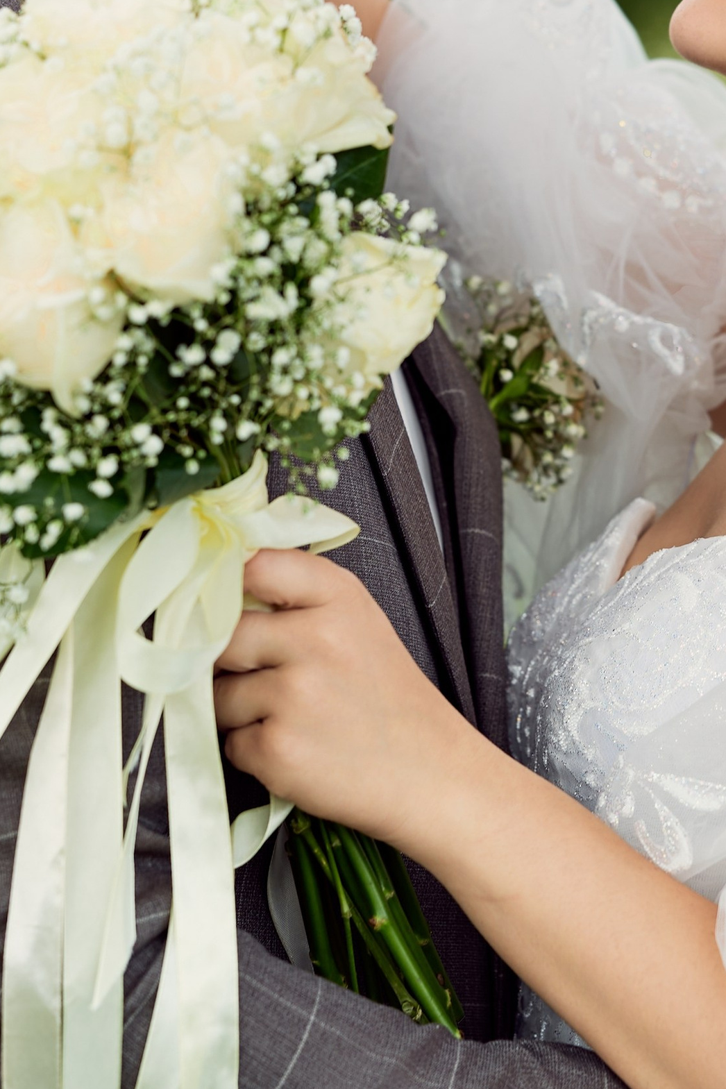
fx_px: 6292
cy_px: 242
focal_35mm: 208
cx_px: 585
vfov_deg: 9.9
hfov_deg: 6.6
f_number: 3.5
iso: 100
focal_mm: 85
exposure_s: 1/350
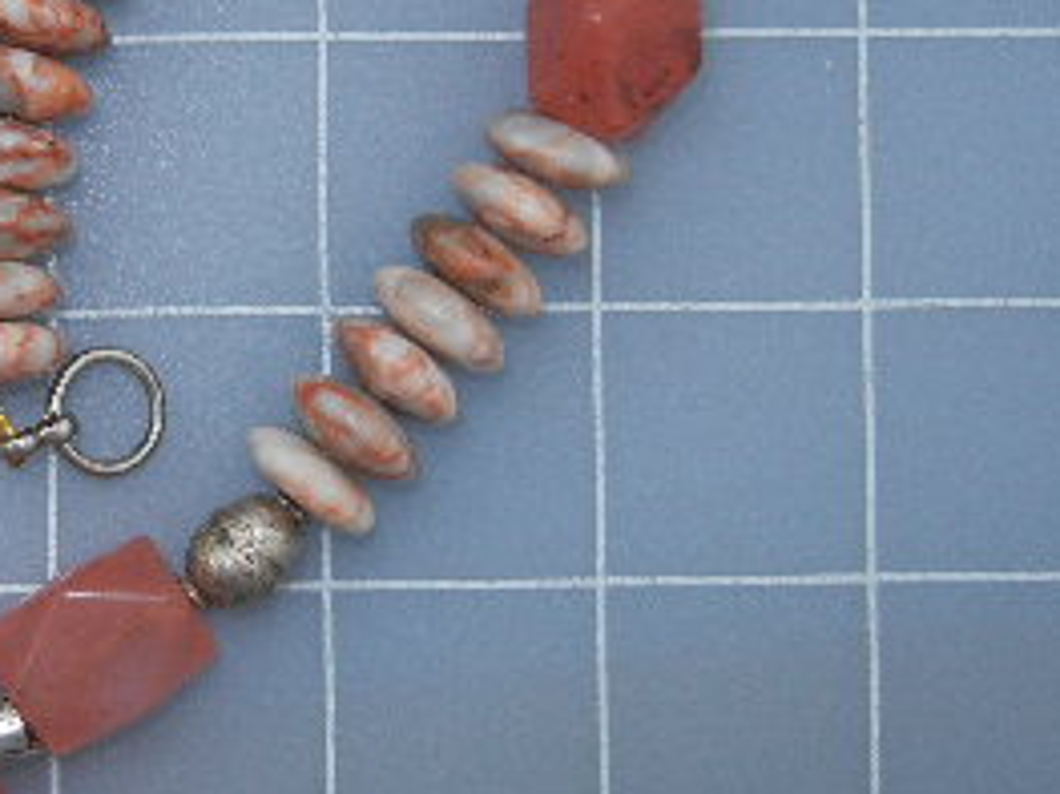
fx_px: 2234
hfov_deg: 25.9
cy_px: 254
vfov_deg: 20.1
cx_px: 117
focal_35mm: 73
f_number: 3.5
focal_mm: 5.4
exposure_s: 1/30
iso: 214
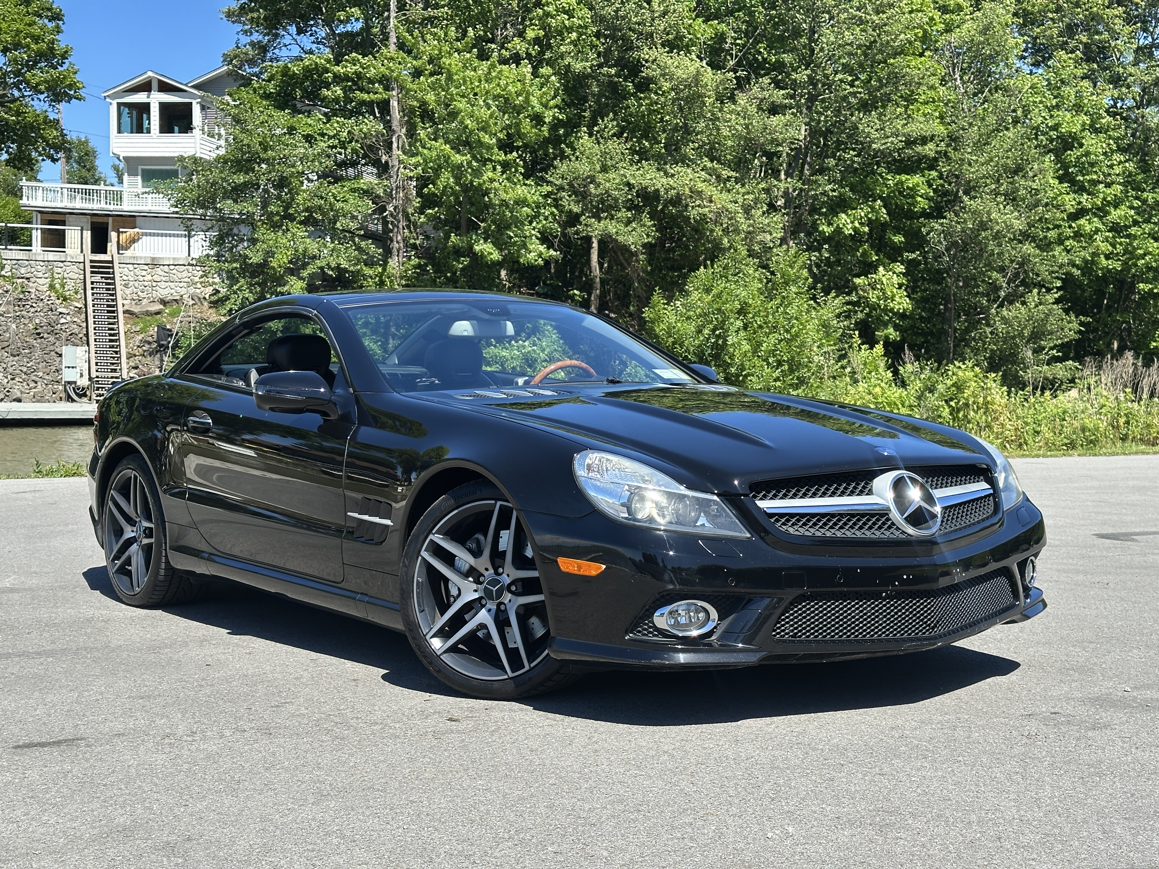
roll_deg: -1.2
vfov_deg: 30.3
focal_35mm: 48
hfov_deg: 39.7
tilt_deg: -2.3
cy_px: 434
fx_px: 1607
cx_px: 580
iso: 64
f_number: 1.78
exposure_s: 1/1783
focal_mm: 6.86
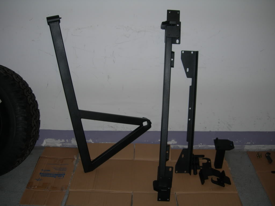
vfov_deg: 37.7
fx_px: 302
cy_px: 103
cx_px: 138
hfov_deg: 49.0
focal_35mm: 38
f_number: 2.8
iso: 50
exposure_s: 1/60
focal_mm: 7.8
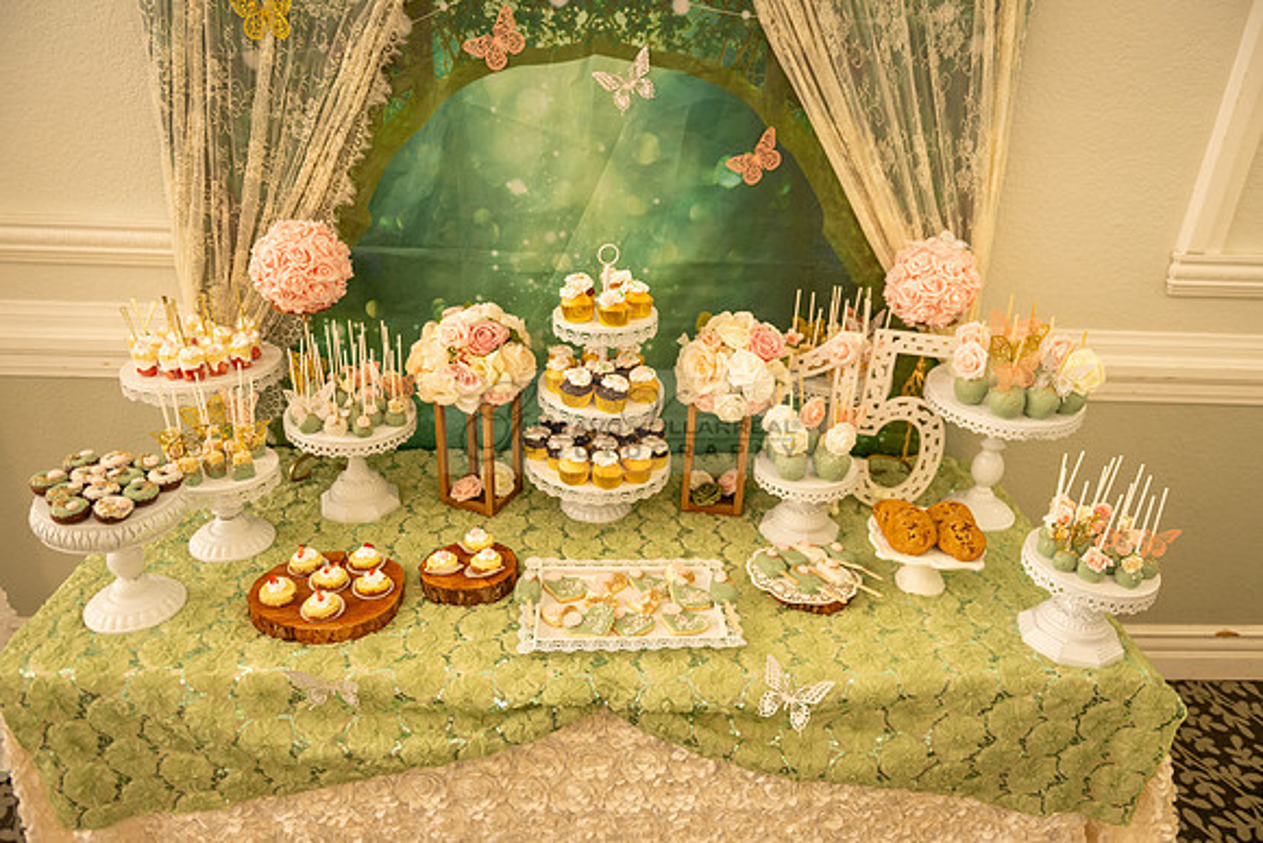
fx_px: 842
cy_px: 422
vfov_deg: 53.2
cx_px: 632
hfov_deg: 73.7
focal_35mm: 24
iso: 640
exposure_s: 1/125
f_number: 2.8
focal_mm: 24
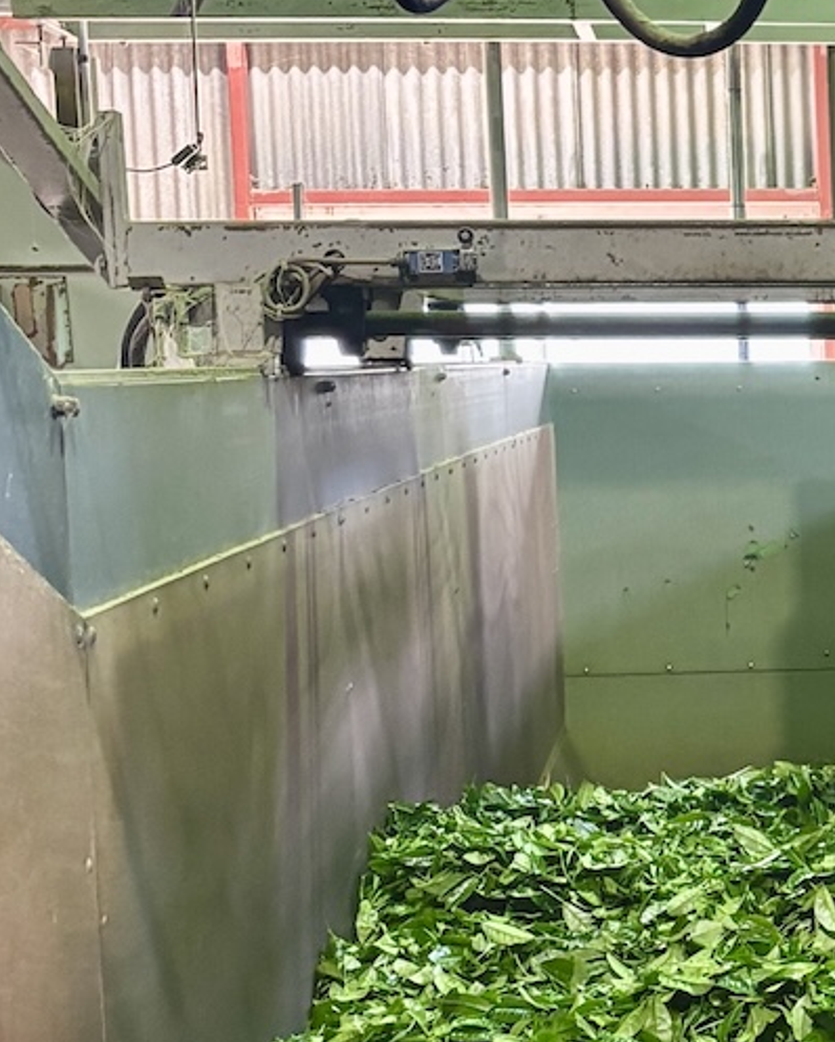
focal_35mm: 98
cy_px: 688
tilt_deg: -7.3
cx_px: 1204
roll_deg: +0.6
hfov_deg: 14.7
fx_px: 3025
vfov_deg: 19.5
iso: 400
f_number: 1.6
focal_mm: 5.96
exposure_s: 1/40
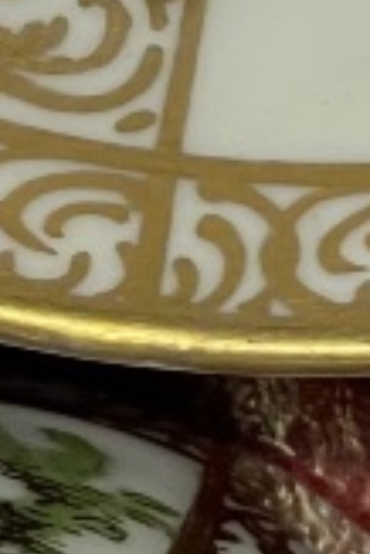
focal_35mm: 398
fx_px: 6122
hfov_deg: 3.5
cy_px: -710
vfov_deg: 5.0
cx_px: 414
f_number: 2
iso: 100
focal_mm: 6
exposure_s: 1/100
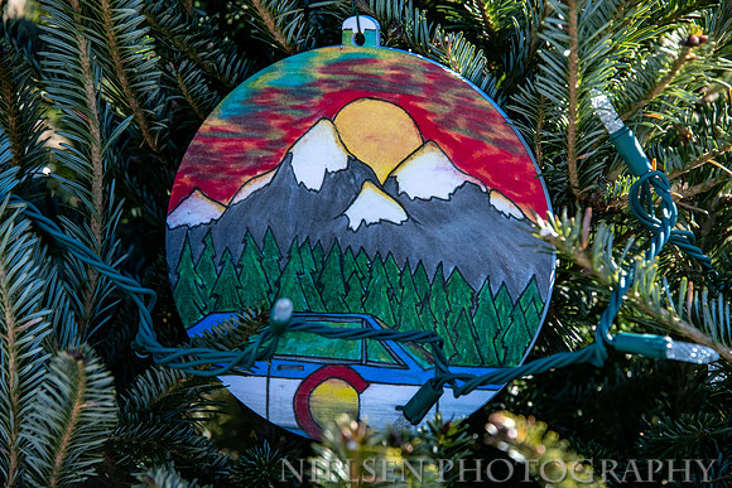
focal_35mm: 250
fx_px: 5084
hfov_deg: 8.2
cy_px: 244
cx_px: 366
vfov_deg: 5.5
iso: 400
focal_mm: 250
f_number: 9
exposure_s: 1/800
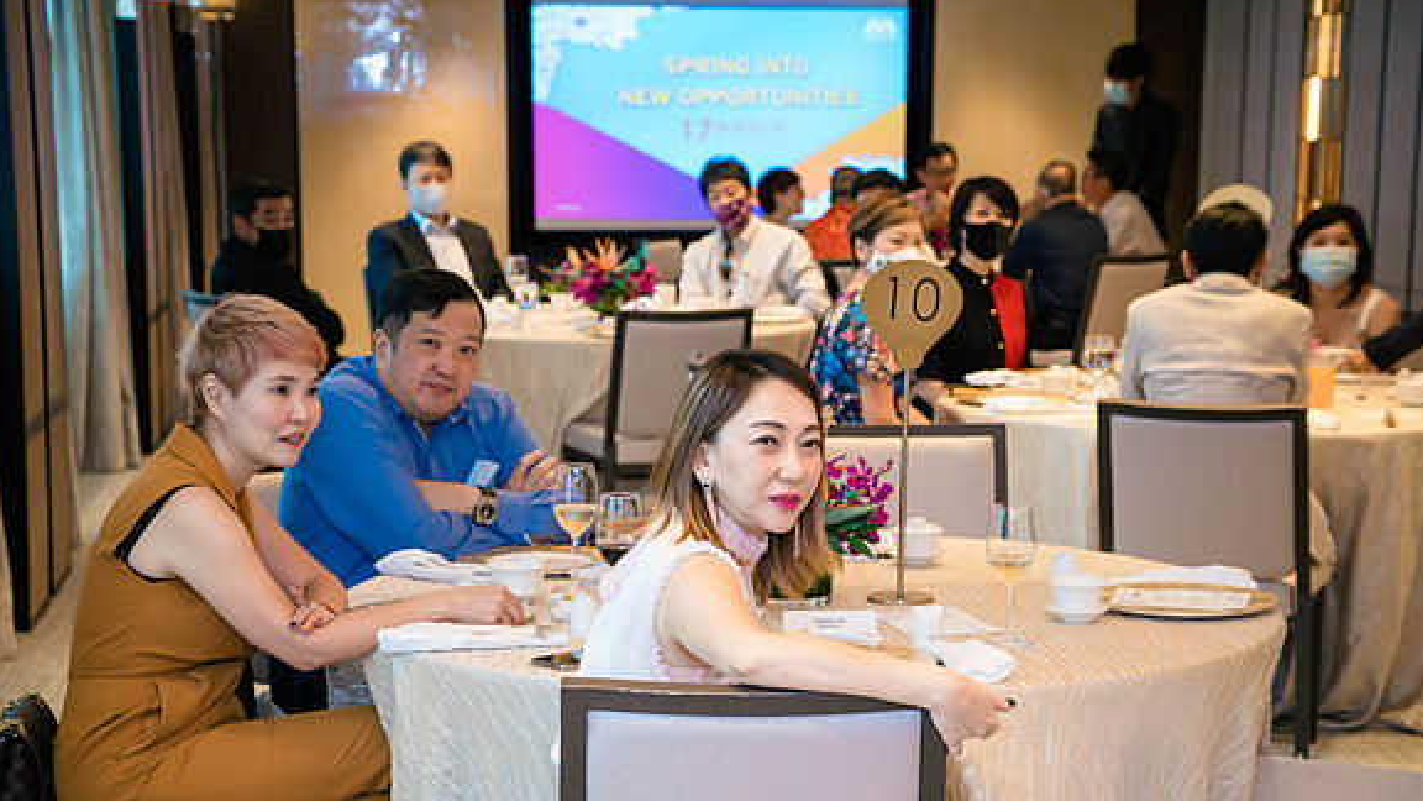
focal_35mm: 79
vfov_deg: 15.3
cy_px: 471
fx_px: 2981
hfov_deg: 26.8
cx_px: 714
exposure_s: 1/80
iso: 3200
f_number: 5.6
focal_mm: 68
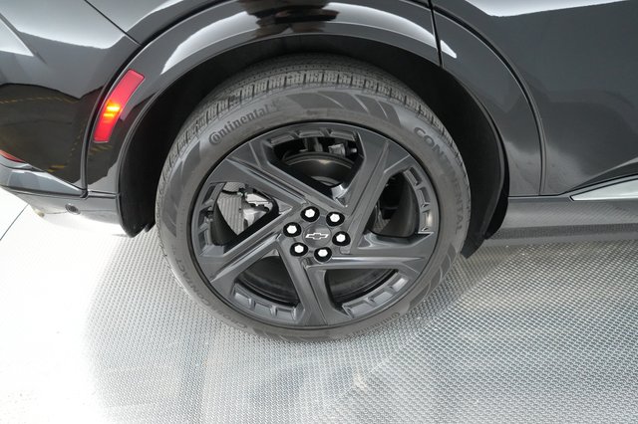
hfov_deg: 69.4
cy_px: 212
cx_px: 319
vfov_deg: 49.5
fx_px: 461
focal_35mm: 26
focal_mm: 26
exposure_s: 1/250
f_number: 2.8
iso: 8000
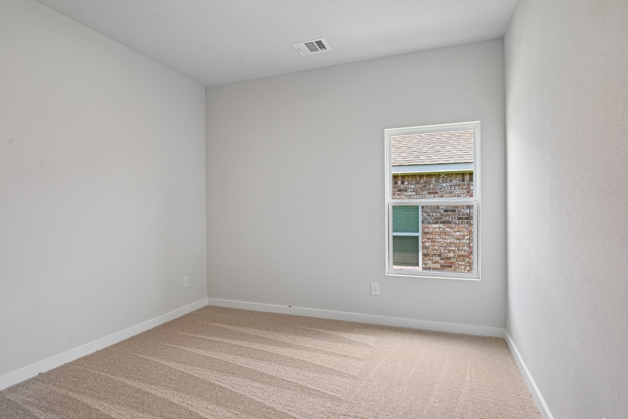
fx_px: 331
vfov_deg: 64.5
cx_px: 314
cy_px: 210
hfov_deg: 86.9
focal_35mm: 19
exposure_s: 1/60
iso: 400
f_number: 8
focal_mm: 19
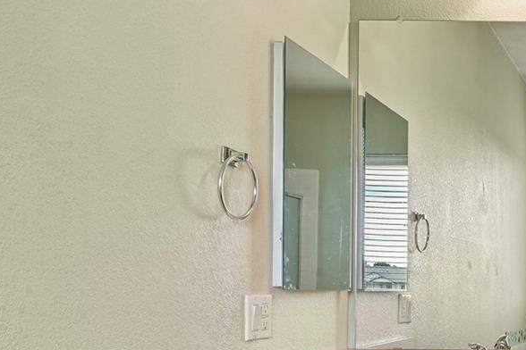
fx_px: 716
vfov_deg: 26.7
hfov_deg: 32.0
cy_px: 304
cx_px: 661
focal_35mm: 49
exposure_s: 1/30
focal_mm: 18
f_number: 10
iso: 400
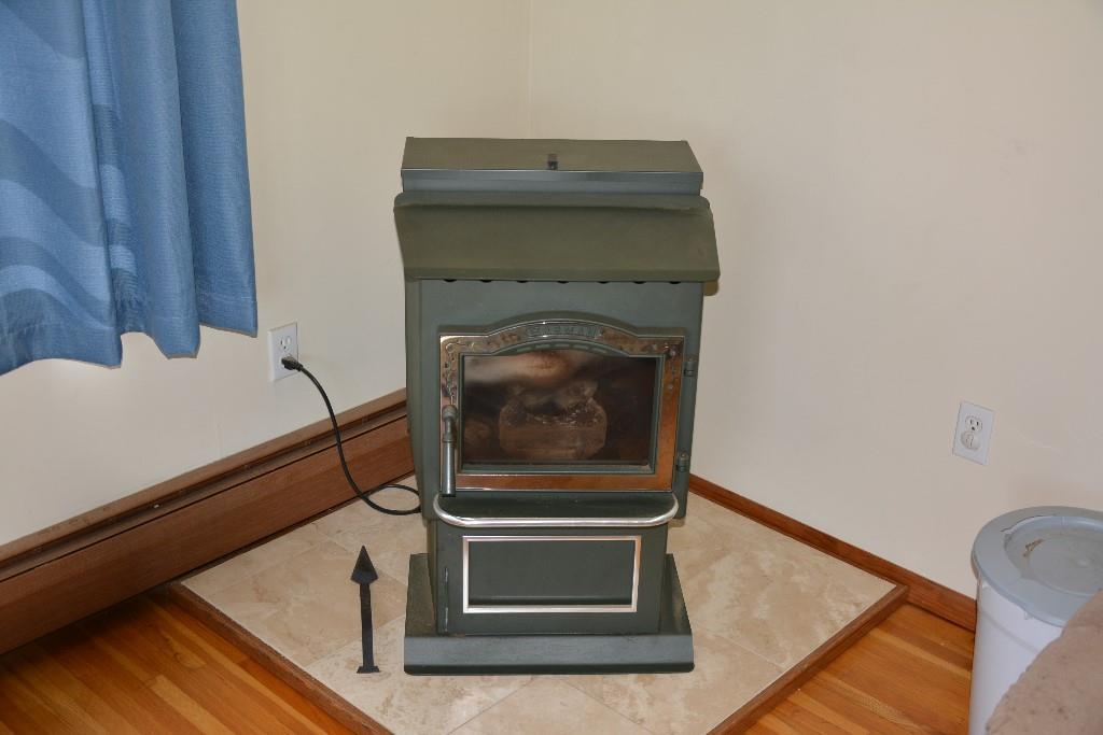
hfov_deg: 43.6
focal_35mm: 45
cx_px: 552
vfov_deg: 29.9
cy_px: 368
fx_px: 1379
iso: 250
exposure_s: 1/60
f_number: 5
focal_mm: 30
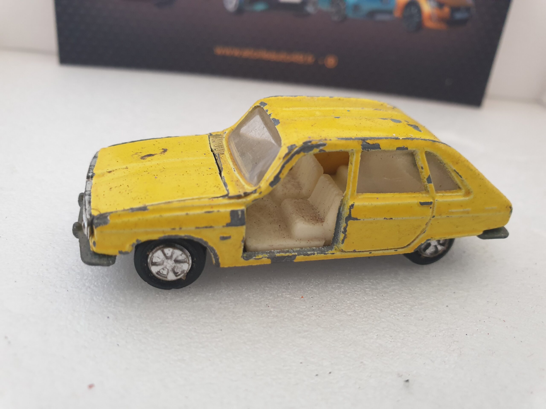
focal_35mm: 26
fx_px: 410
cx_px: 273
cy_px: 204
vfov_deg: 53.1
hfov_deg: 67.3
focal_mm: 4.3
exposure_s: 1/30
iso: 250
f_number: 2.4
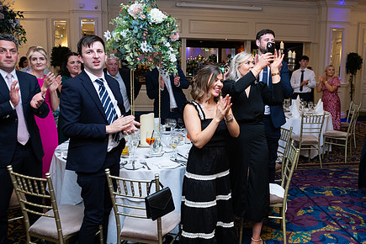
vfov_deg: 41.1
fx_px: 325
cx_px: 216
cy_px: 117
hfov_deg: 58.3
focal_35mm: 32
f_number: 3.5
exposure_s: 1/160
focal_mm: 24
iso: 800
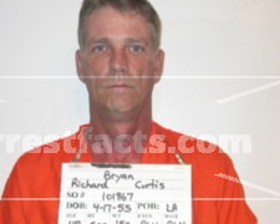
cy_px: 139
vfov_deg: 18.3
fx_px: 696
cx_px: 109
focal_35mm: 84
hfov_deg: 22.7
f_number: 3
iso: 100
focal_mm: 11.6
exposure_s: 1/60.3
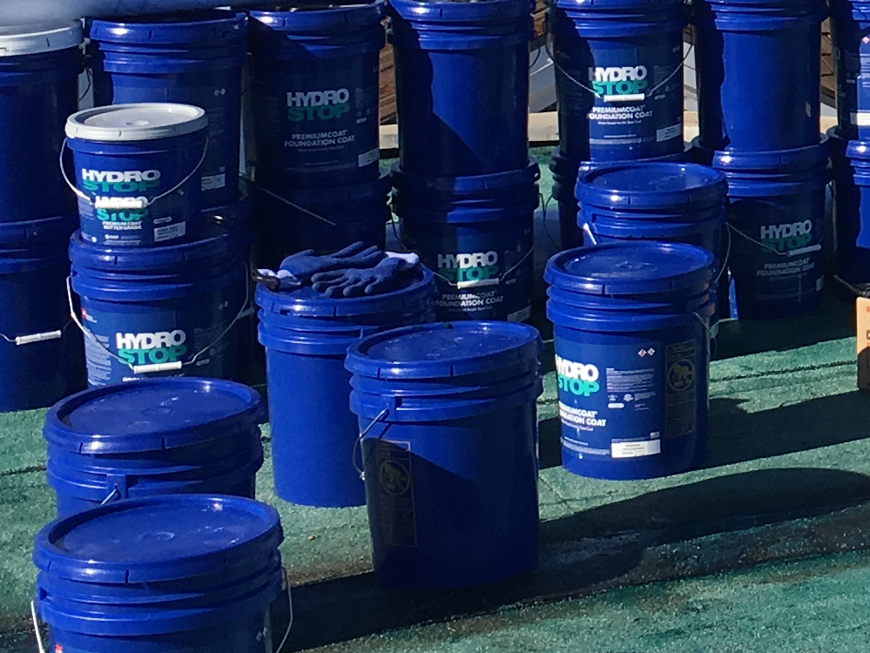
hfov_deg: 15.9
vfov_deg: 12.5
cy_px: -39
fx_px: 2942
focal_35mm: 117
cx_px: 1140
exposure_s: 1/1709
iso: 25
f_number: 2.2
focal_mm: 4.15
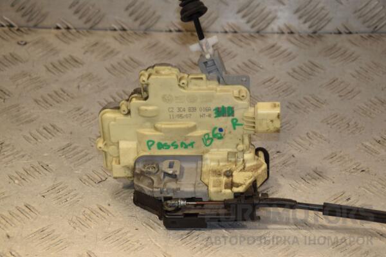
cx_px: 193
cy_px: 128
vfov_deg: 13.0
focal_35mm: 105
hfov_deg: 19.5
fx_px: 1126
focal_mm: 70
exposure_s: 1/200
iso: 800
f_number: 8
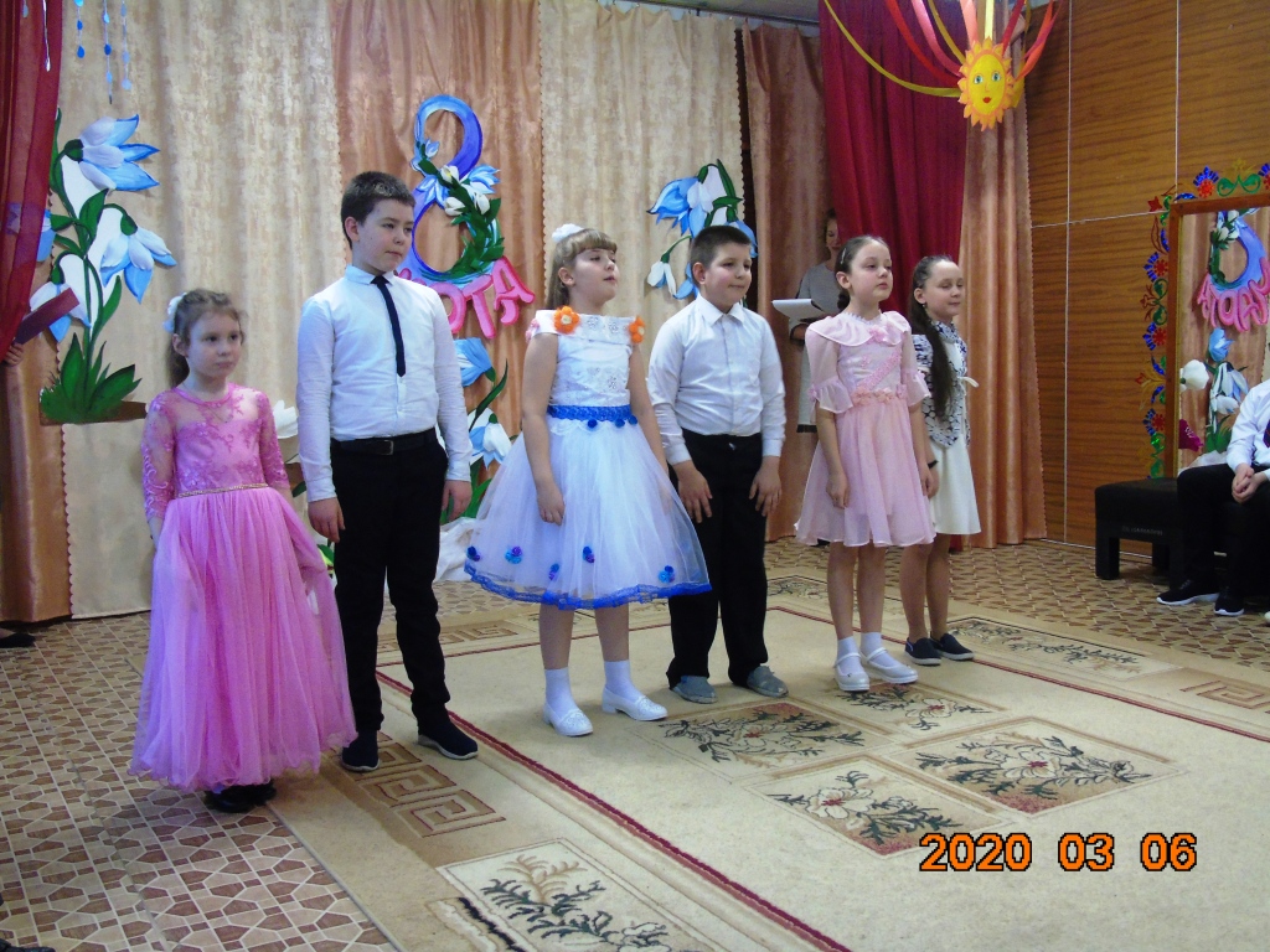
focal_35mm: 34
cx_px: 635
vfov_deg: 41.8
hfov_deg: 54.0
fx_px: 1247
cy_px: 476
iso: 500
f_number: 3.8
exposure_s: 1/20
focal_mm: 6.1
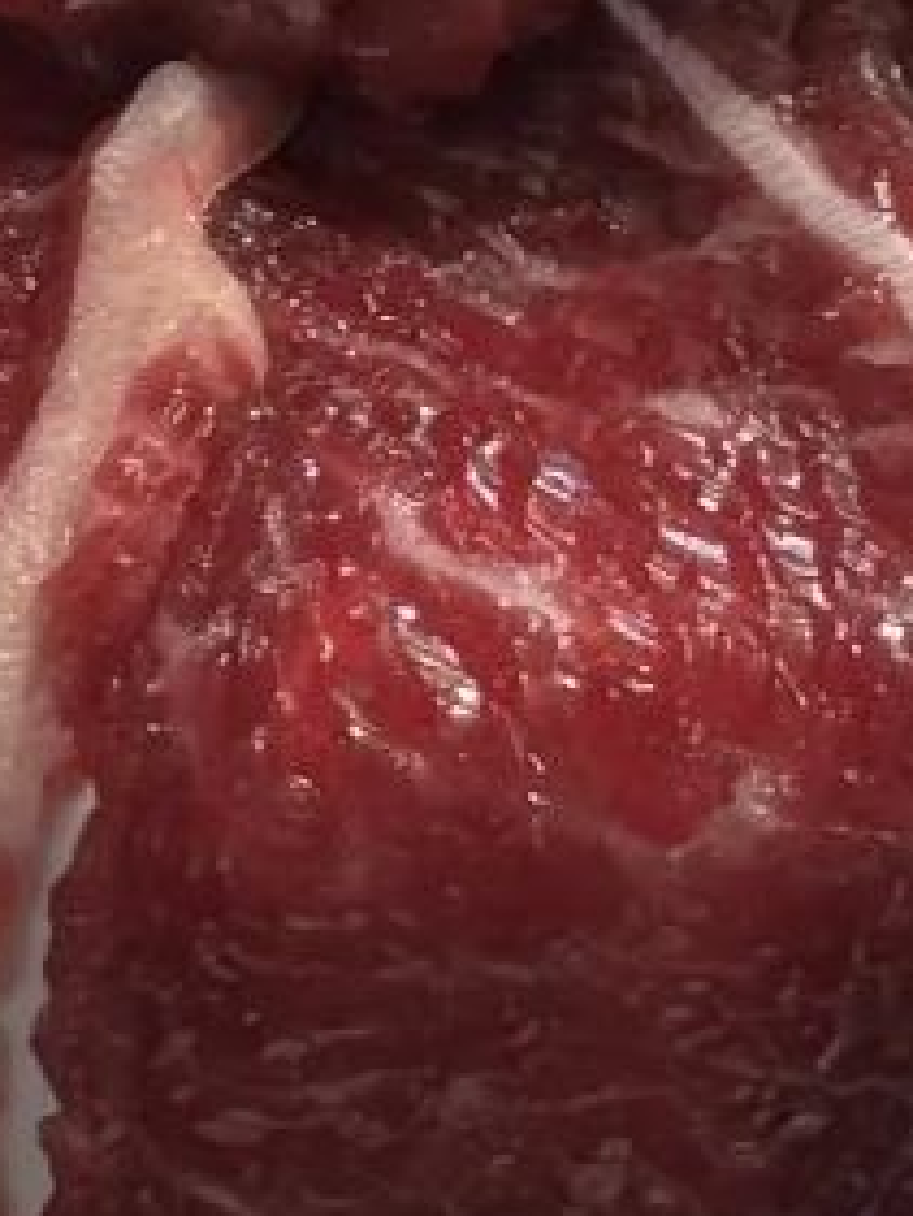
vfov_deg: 8.0
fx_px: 8644
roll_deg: -1.5
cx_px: 234
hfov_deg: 6.0
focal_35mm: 246
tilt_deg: -37.9
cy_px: 61
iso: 125
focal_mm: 6.76
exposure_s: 1/50
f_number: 1.78
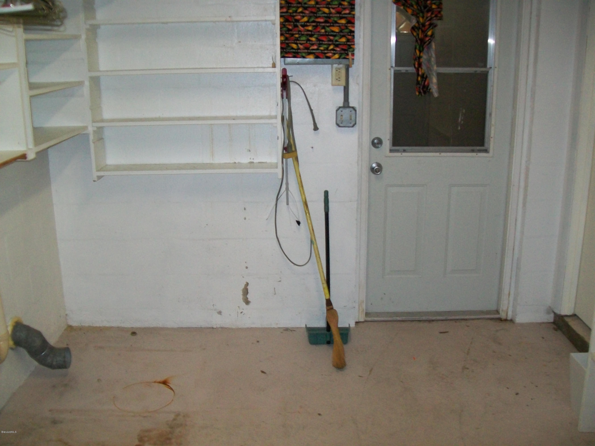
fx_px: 619
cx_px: 298
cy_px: 223
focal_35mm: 36
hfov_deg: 51.4
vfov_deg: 39.7
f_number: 2.7
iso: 160
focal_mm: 6
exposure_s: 1/60
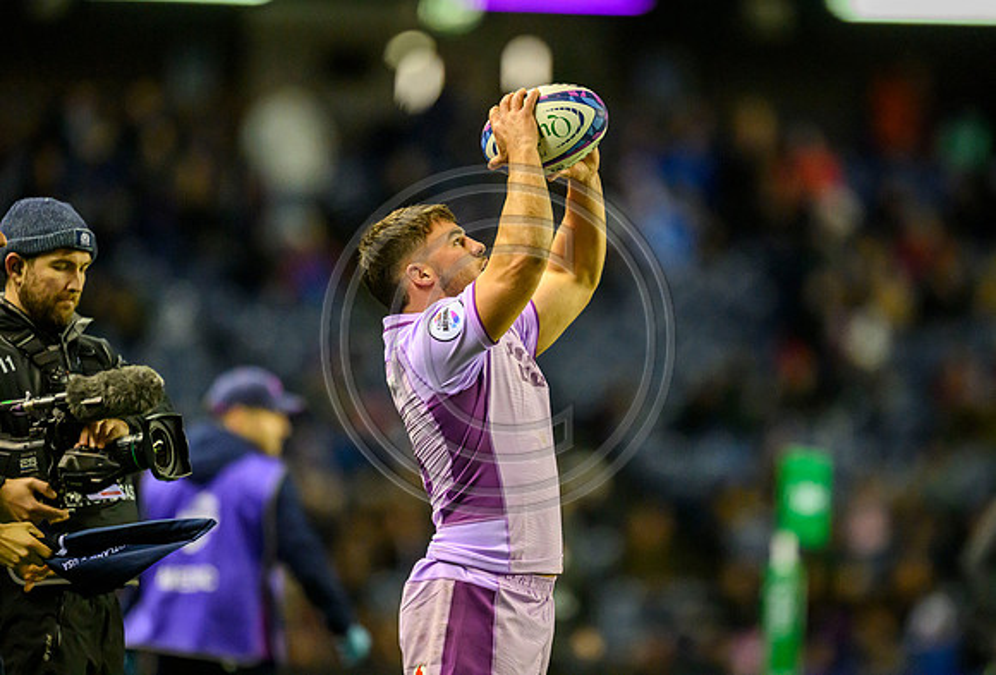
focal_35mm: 627
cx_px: 560
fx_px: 17430
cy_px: 302
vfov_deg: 2.2
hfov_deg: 3.3
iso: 10000
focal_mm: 560
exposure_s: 1/1000
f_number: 4
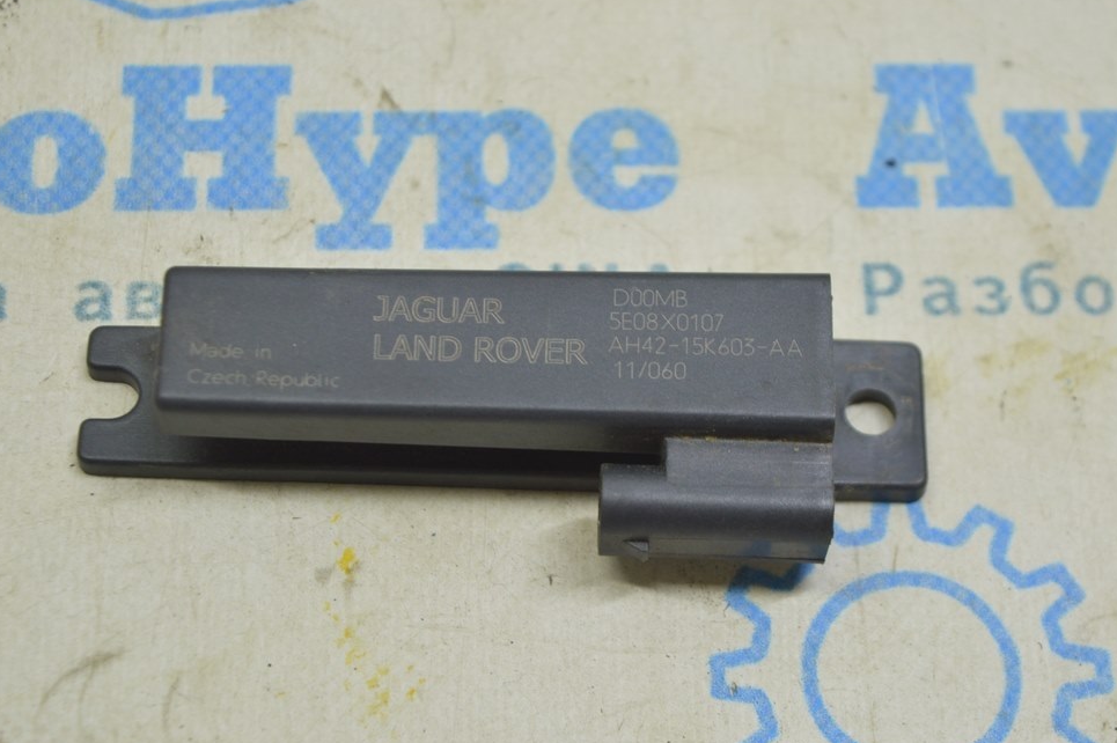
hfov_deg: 23.3
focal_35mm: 88
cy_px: 384
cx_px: 567
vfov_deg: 15.6
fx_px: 2714
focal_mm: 55
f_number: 5.6
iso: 400
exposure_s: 1/20
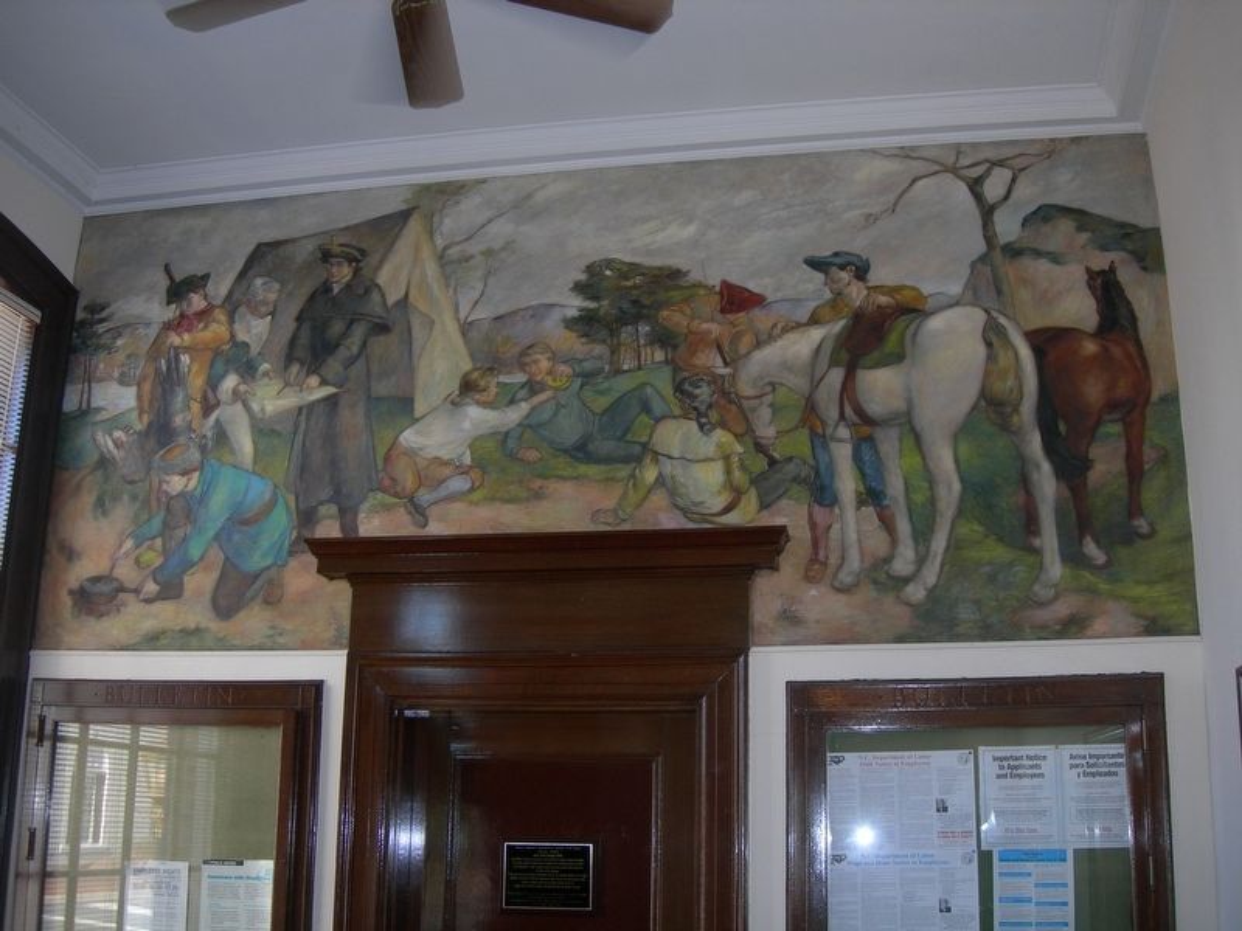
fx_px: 1363
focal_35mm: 38
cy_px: 466
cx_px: 621
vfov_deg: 37.7
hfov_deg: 49.0
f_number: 2.8
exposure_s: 1/60.1
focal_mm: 7.8
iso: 84
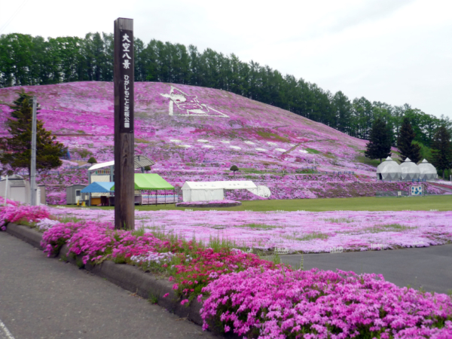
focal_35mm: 47
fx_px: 614
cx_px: 226
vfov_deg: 30.9
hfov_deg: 40.4
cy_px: 170
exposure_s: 1/250
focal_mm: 7.8
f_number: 3.1
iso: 100
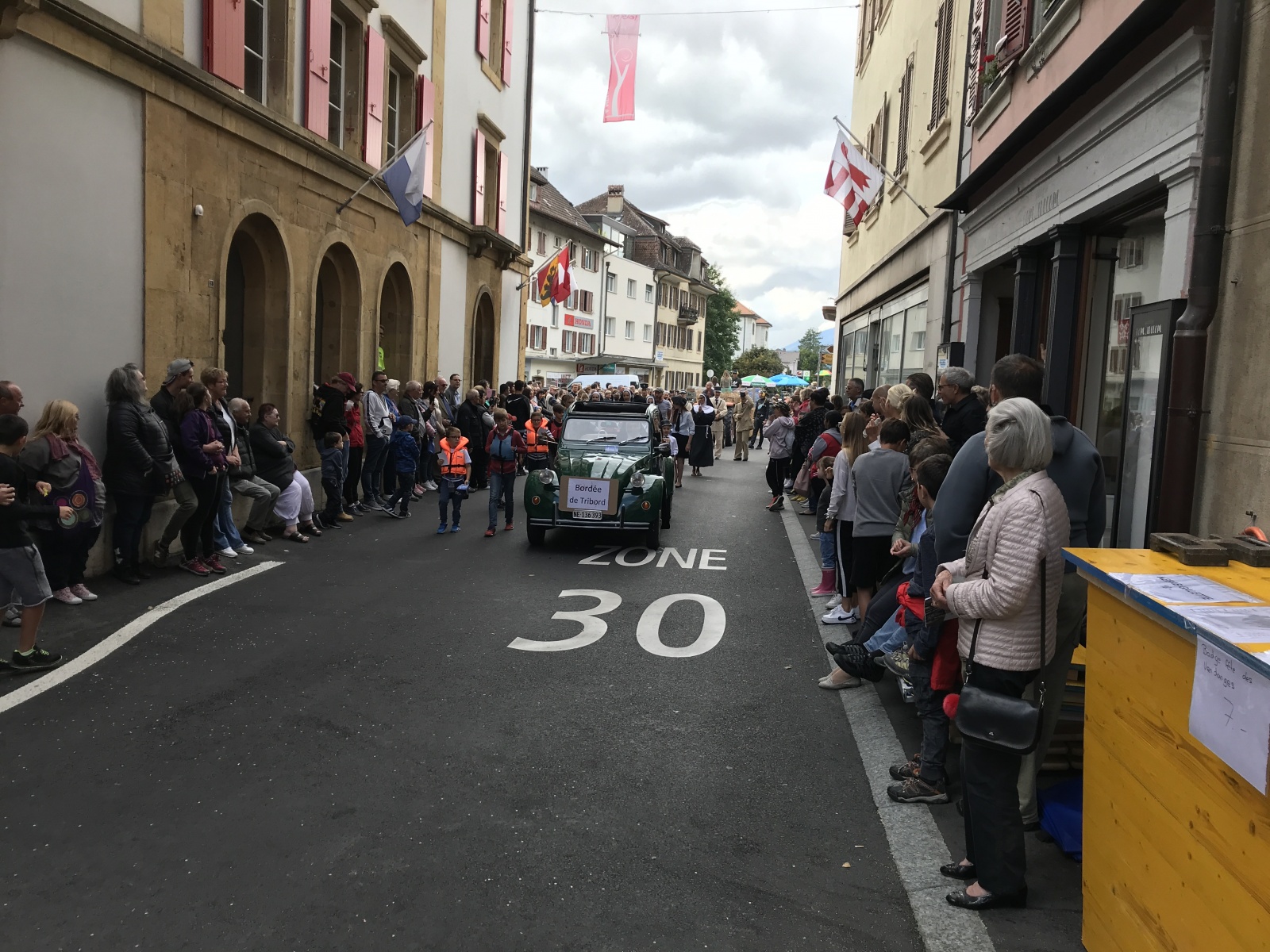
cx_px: 635
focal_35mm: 28
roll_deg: -1.4
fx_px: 1027
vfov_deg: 49.7
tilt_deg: -6.8
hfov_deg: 63.4
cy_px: 476
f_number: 1.8
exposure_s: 1/460
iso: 20
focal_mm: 3.99
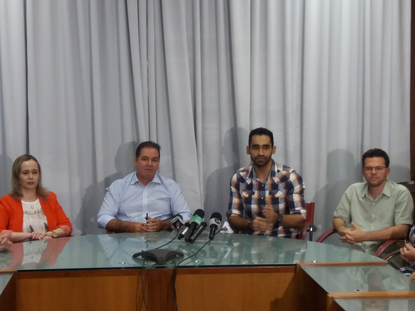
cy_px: 156
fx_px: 336
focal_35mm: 28
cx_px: 208
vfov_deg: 49.7
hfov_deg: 63.4
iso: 80
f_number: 1.9
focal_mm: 3.7
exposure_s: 1/30
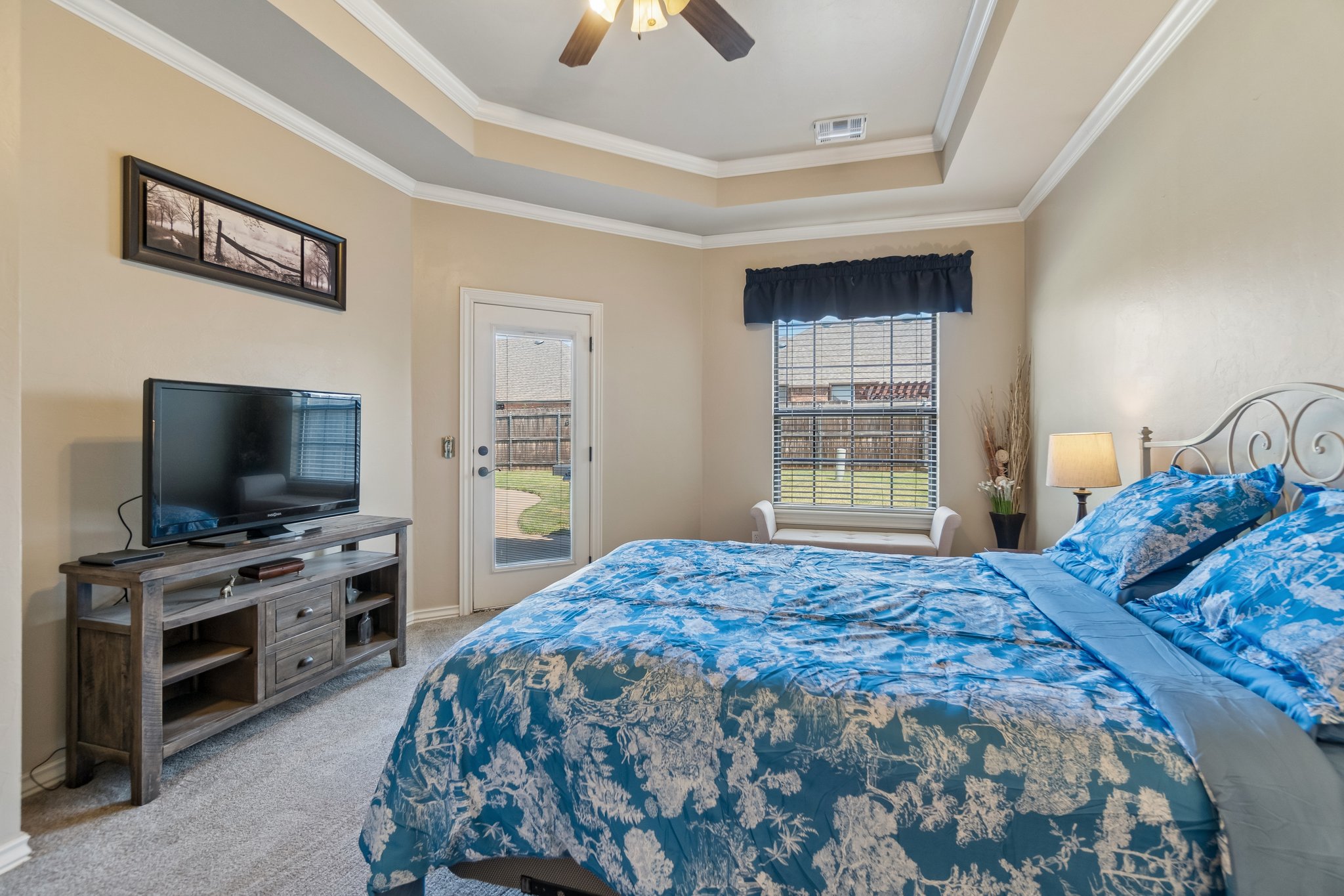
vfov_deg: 77.3
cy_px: 448
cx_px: 672
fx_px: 560
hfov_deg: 100.4
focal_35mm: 15
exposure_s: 1/50
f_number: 6.3
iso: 200
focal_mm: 10
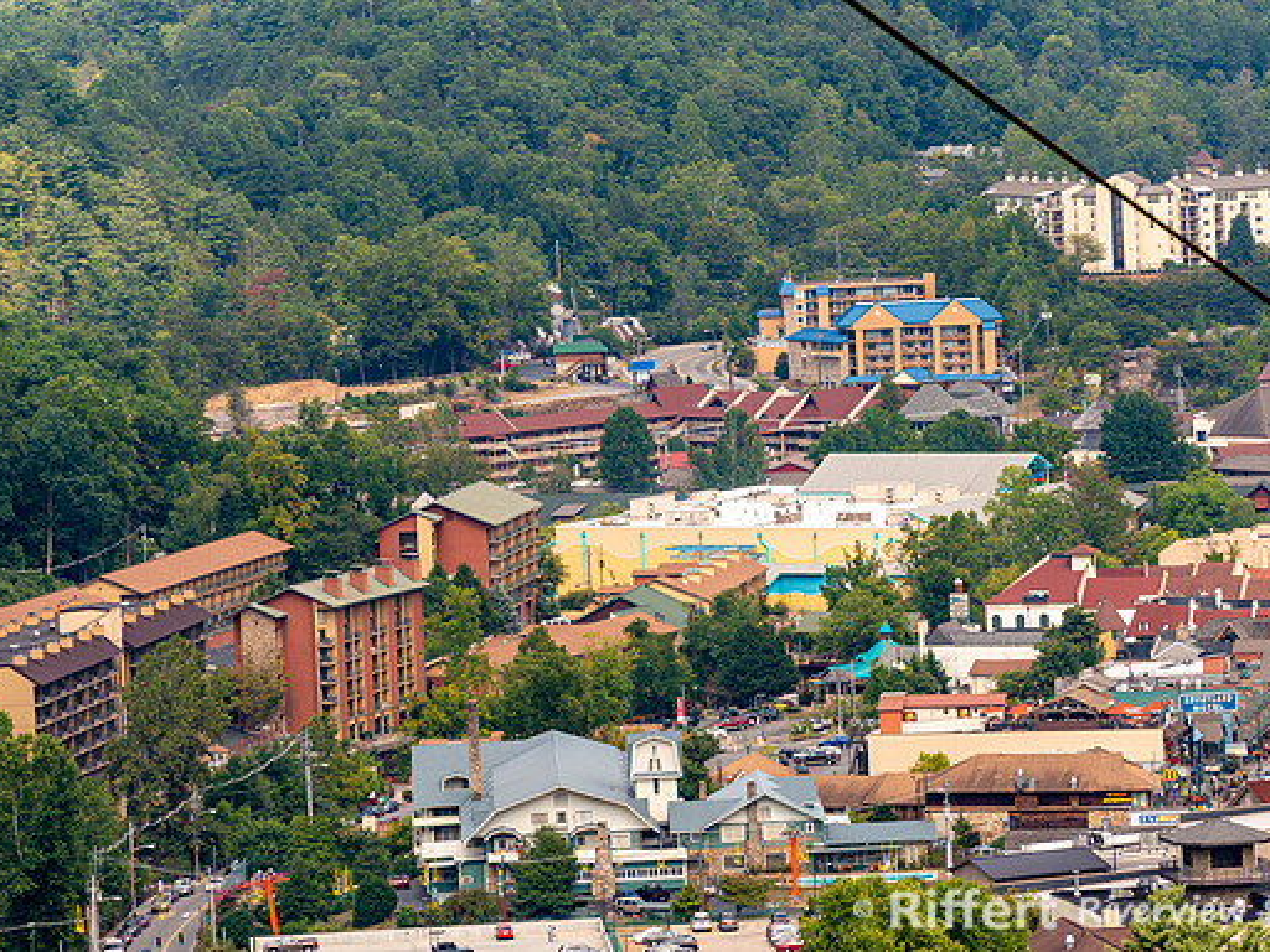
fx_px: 9356
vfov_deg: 5.8
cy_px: 475
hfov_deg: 7.8
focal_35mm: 255
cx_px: 687
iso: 200
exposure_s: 1/250
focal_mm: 230
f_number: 8
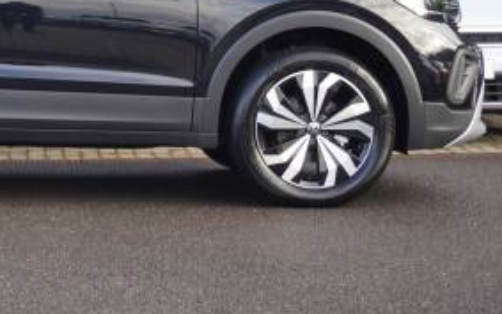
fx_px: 1466
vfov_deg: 12.1
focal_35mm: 107
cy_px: -16
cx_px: -2
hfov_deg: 18.9
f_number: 5
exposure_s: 1/60
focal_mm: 31
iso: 125
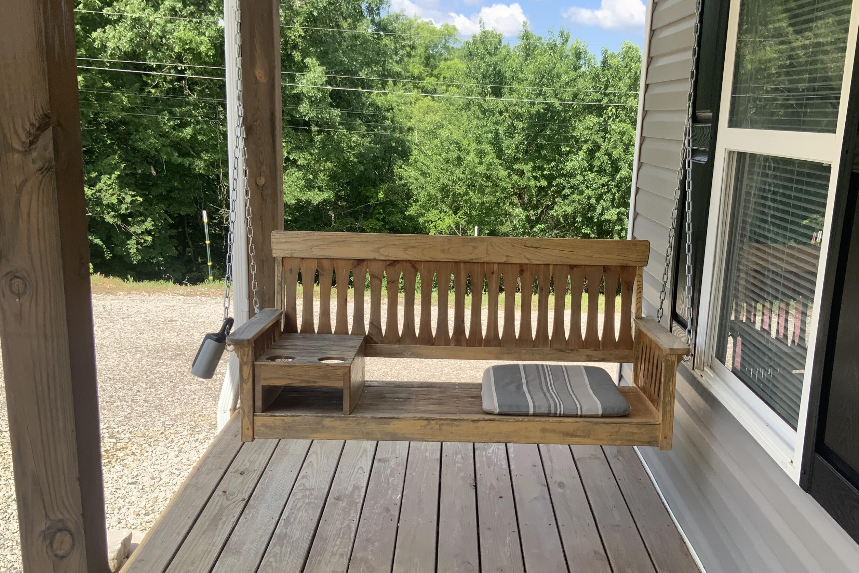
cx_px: 471
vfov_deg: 36.8
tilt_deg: -14.6
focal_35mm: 36
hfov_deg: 53.0
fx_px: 859
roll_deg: -1.7
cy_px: 319
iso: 16
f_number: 1.8
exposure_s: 1/657
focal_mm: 3
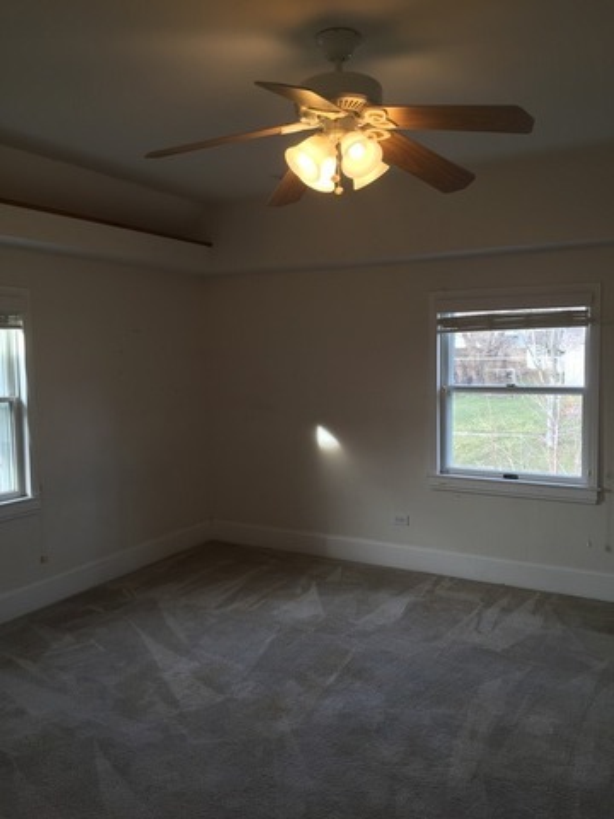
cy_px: 410
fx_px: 686
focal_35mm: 29
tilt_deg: -4.1
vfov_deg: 61.7
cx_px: 307
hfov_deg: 48.2
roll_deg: +0.9
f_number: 2.2
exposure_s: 1/40
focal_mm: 4.15
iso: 32
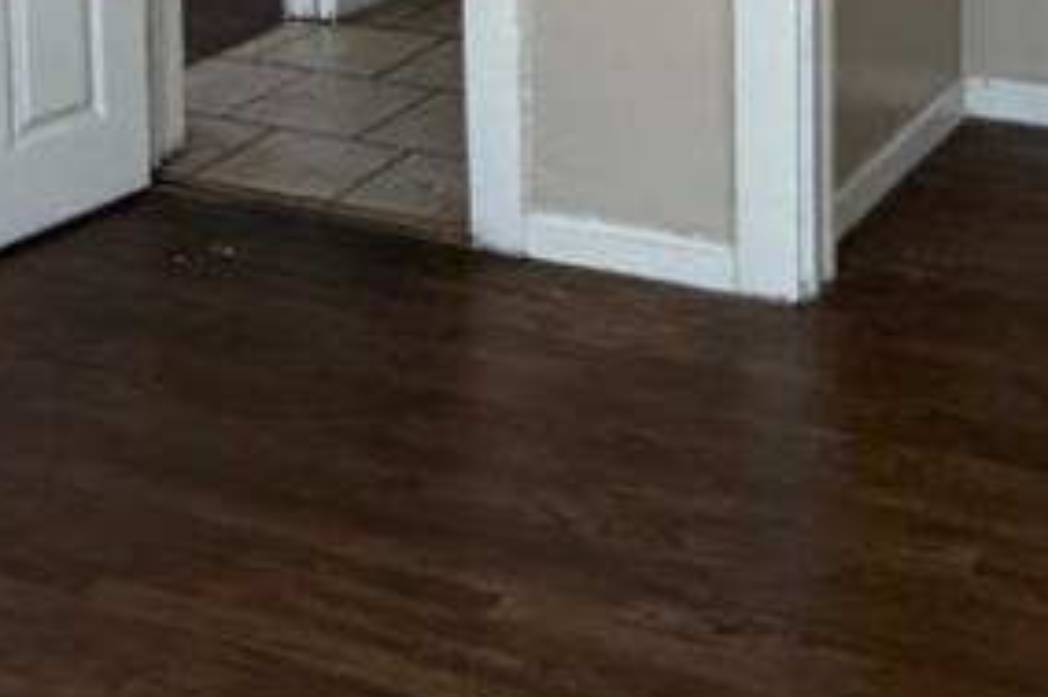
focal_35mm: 77
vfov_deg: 15.5
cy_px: -511
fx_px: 2240
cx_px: 716
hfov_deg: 26.2
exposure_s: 1/93
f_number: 2.2
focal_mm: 2.22
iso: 320
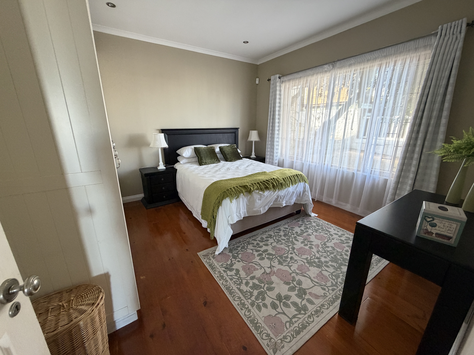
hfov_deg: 102.1
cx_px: 237
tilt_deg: -15.4
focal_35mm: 14
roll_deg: -0.4
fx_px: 192
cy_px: 178
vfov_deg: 85.7
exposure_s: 1/71
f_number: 2.2
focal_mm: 2.22
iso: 320
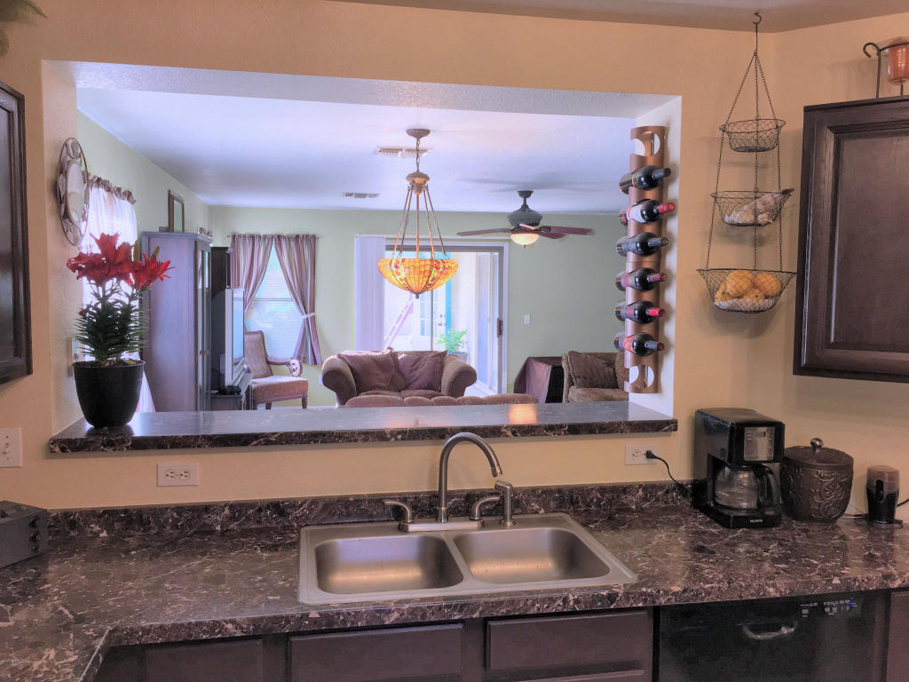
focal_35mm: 29
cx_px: 454
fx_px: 762
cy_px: 341
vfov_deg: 48.2
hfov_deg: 61.7
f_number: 2.2
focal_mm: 4.15
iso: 40
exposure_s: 1/30
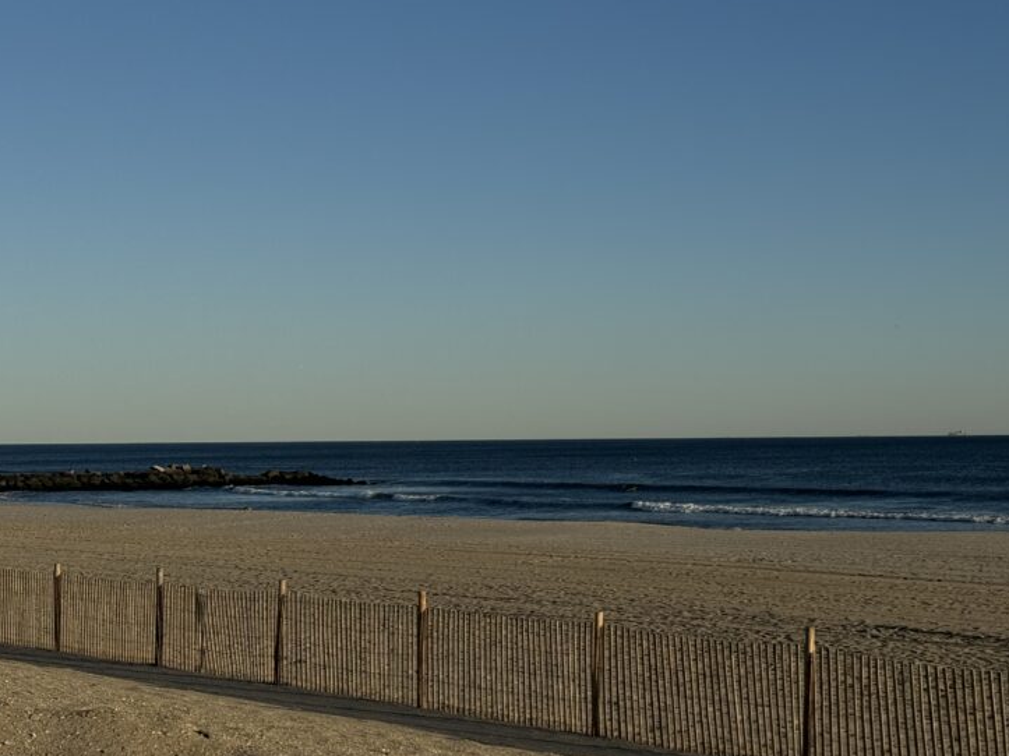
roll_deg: +0.9
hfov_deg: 28.4
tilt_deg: -0.9
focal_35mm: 68
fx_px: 1982
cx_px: 660
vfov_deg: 21.6
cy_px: 449
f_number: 1.78
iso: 64
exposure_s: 1/9009
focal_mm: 6.76
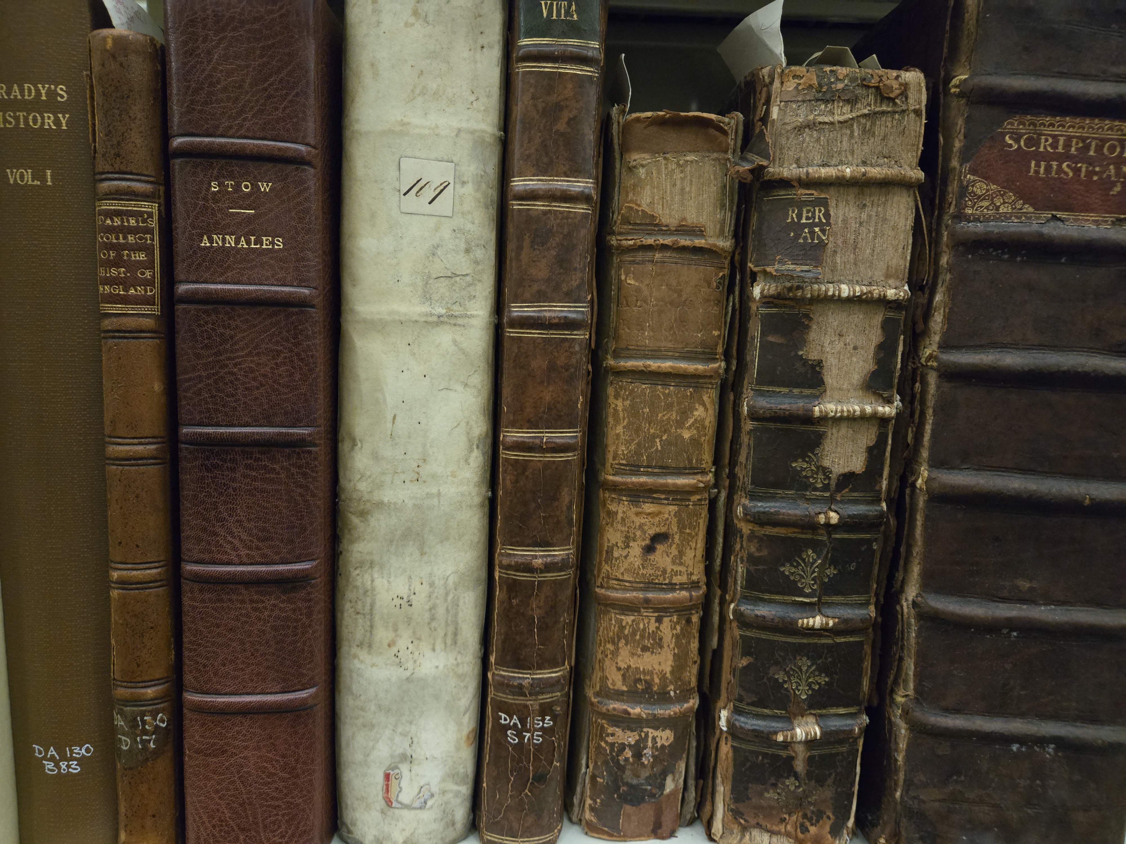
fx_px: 748
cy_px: 422
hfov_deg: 73.9
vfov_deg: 58.9
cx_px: 563
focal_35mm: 23
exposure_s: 1/40
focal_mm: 5.4
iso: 1600
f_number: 1.8
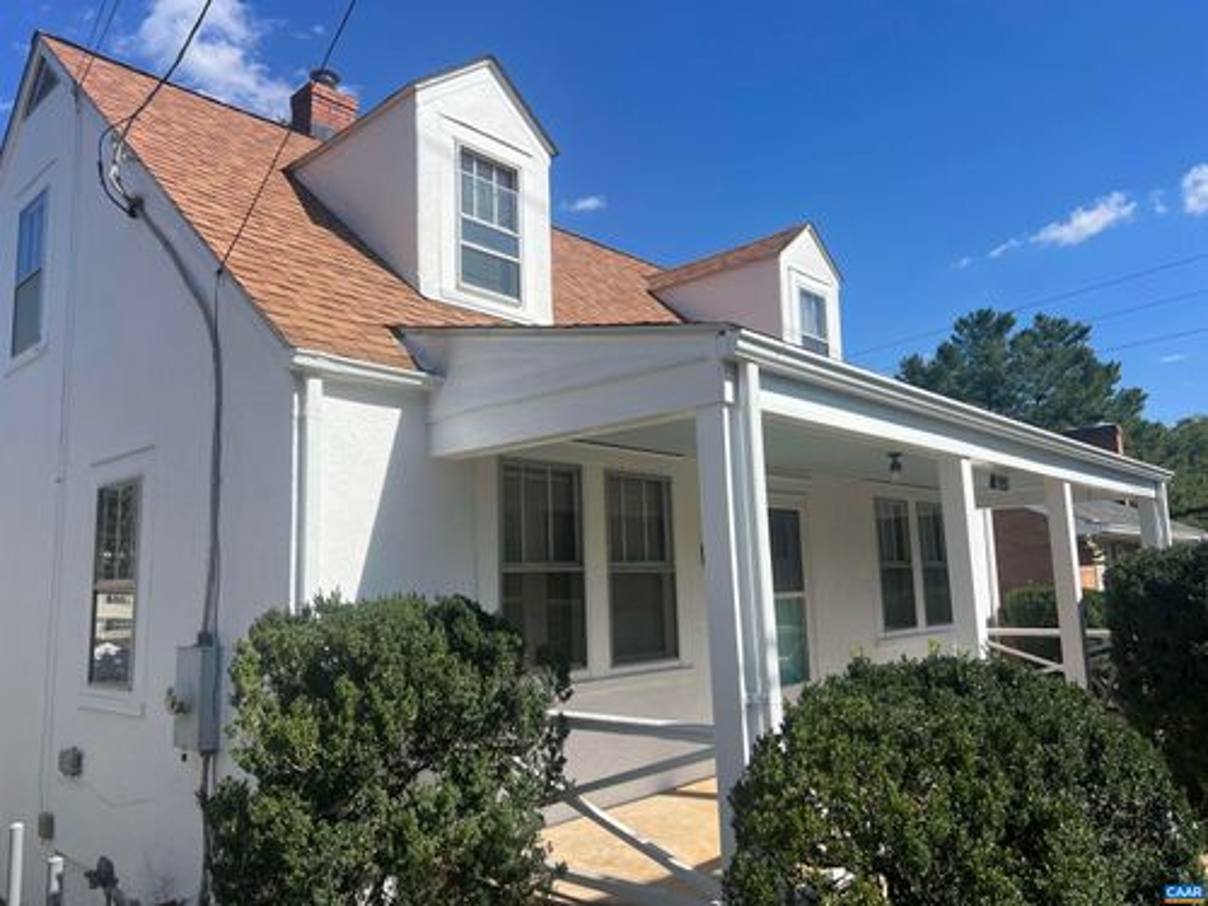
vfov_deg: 53.1
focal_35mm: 26
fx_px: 907
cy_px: 453
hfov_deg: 67.3
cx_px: 604
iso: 50
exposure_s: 1/4444
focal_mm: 5.7
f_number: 1.5
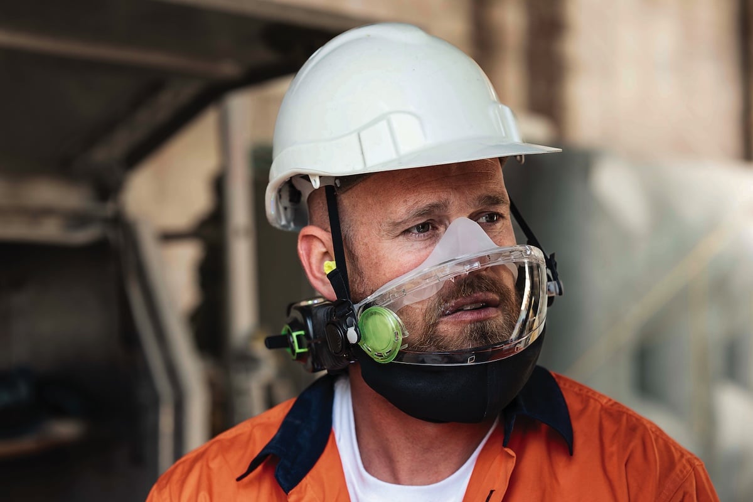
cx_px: 376
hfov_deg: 23.9
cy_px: 251
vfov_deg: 16.1
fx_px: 1778
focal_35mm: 85
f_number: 4
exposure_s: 1/30
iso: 50
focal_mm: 85
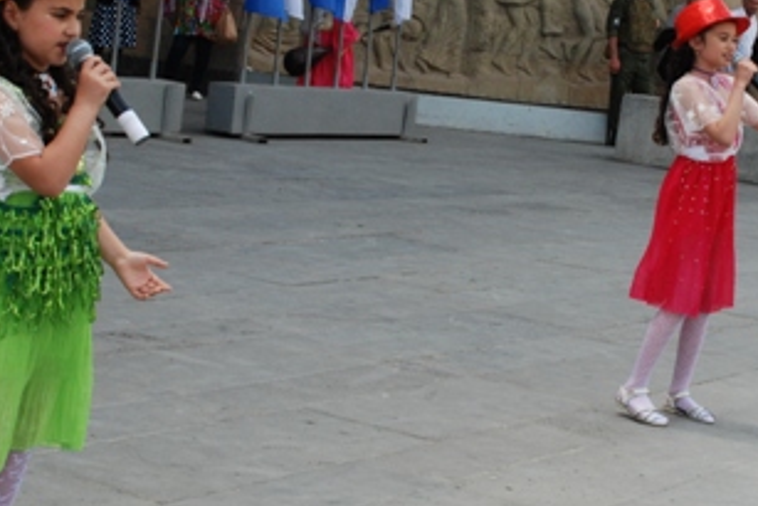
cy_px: 195
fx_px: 2106
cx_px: 477
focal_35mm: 100
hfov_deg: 20.4
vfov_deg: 13.7
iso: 400
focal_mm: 32
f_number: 9
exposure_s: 1/320
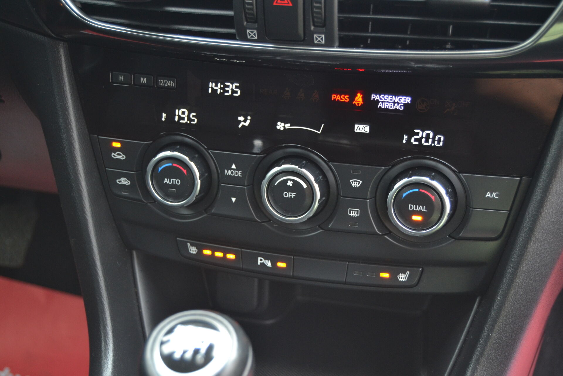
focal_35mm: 57
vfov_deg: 23.8
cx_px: 282
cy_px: 188
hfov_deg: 35.1
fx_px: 891
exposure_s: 1/60
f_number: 4.8
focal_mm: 38
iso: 800
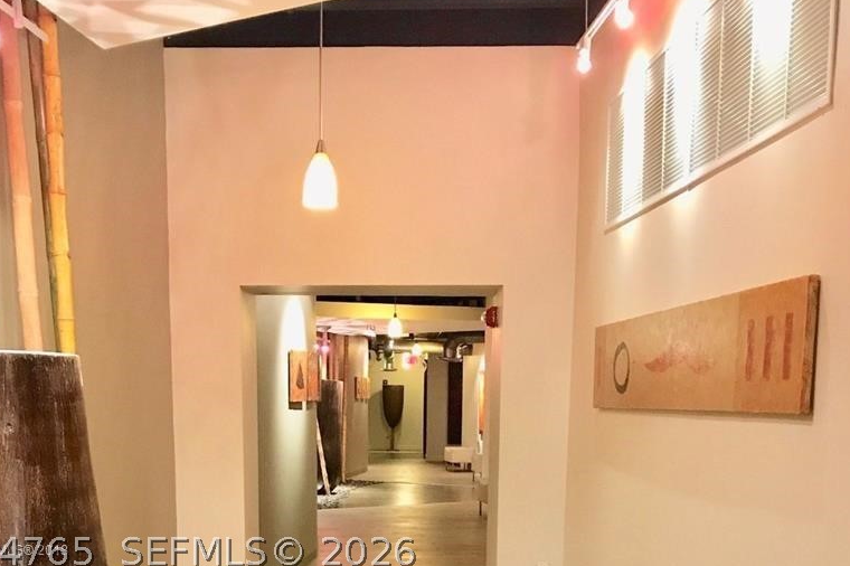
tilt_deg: -6.1
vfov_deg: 27.7
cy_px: 551
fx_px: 1086
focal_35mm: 46
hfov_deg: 42.7
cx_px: 367
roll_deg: -0.2
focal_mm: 3.99
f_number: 1.8
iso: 100
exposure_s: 1/12
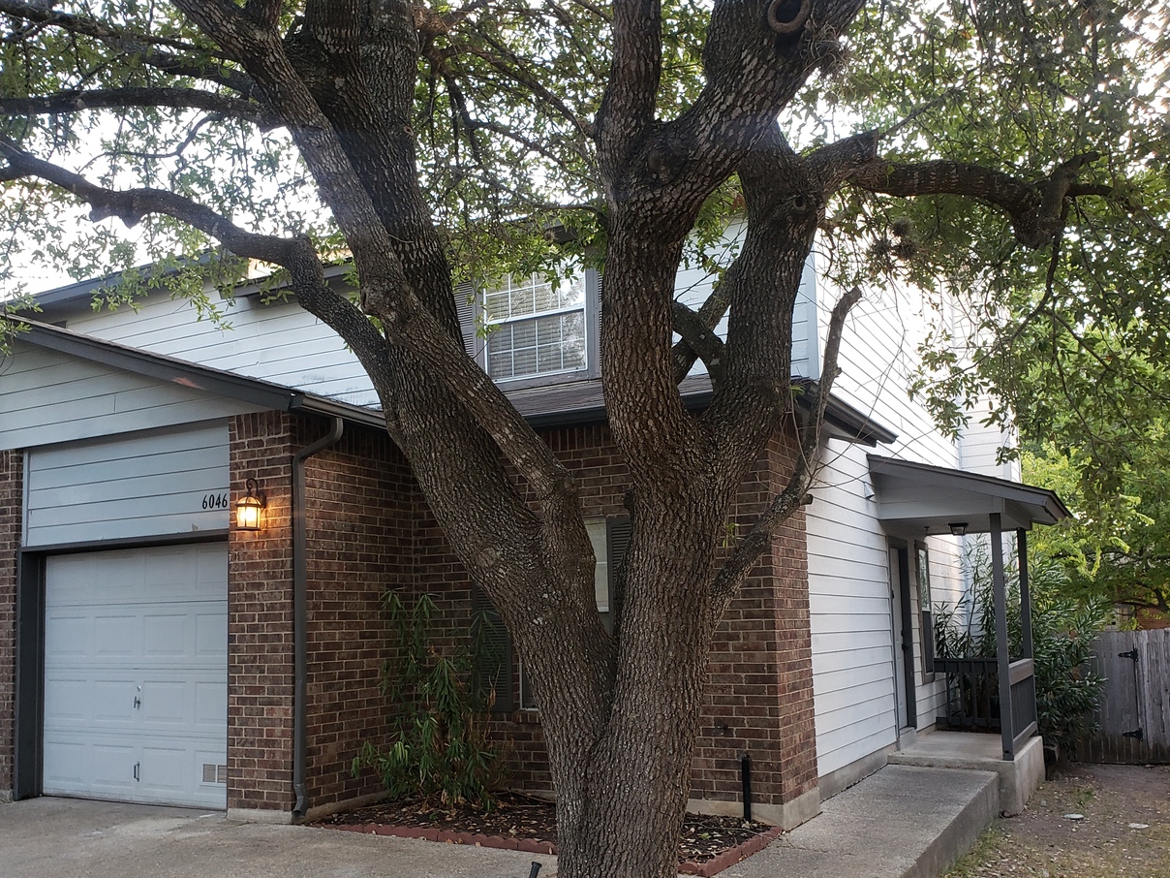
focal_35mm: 31
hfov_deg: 58.4
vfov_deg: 45.2
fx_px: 1048
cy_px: 520
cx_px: 585
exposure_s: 1/60
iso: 125
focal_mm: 4.3
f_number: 2.4
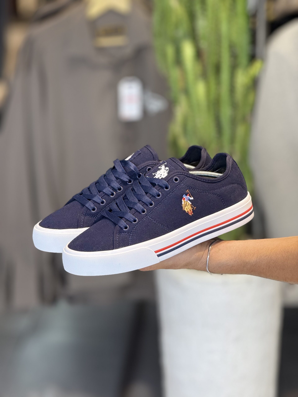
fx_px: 1377
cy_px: 198
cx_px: 149
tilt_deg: -13.9
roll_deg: +0.9
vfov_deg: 16.4
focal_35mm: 120
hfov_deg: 12.3
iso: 100
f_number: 2.8
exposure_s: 1/100
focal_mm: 15.66
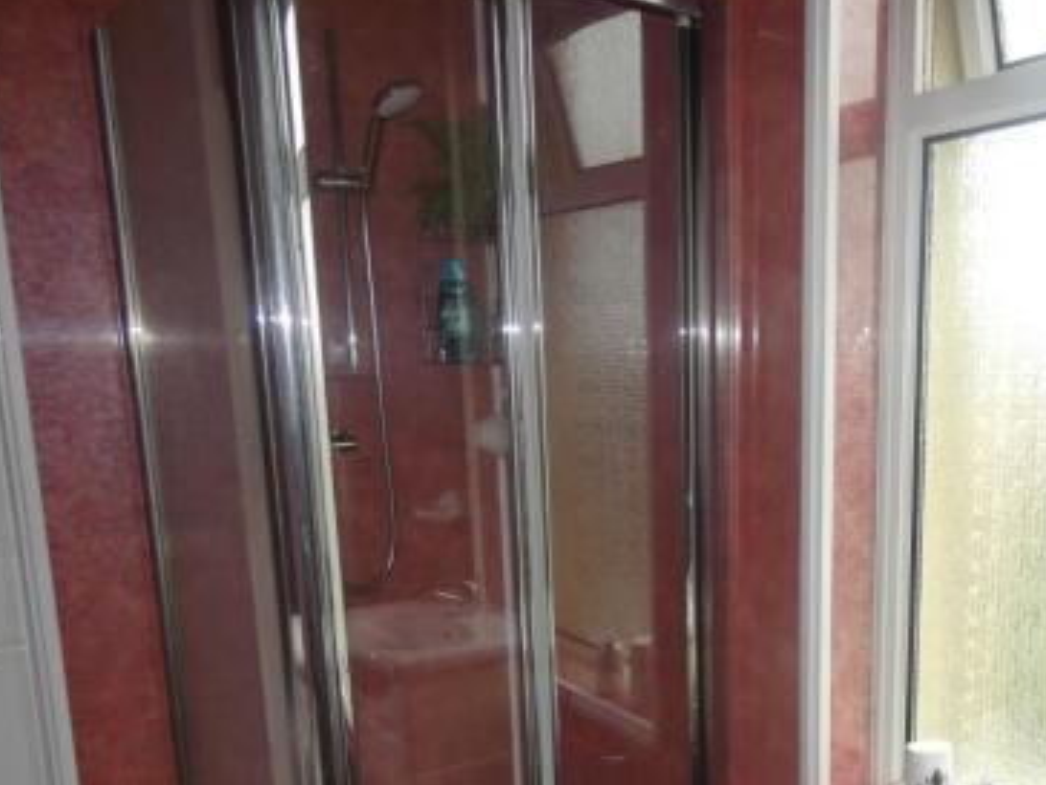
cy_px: 565
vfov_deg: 43.1
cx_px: 772
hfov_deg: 54.4
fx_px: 967
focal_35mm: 32
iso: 80
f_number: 2.8
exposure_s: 1/200
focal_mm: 3.6
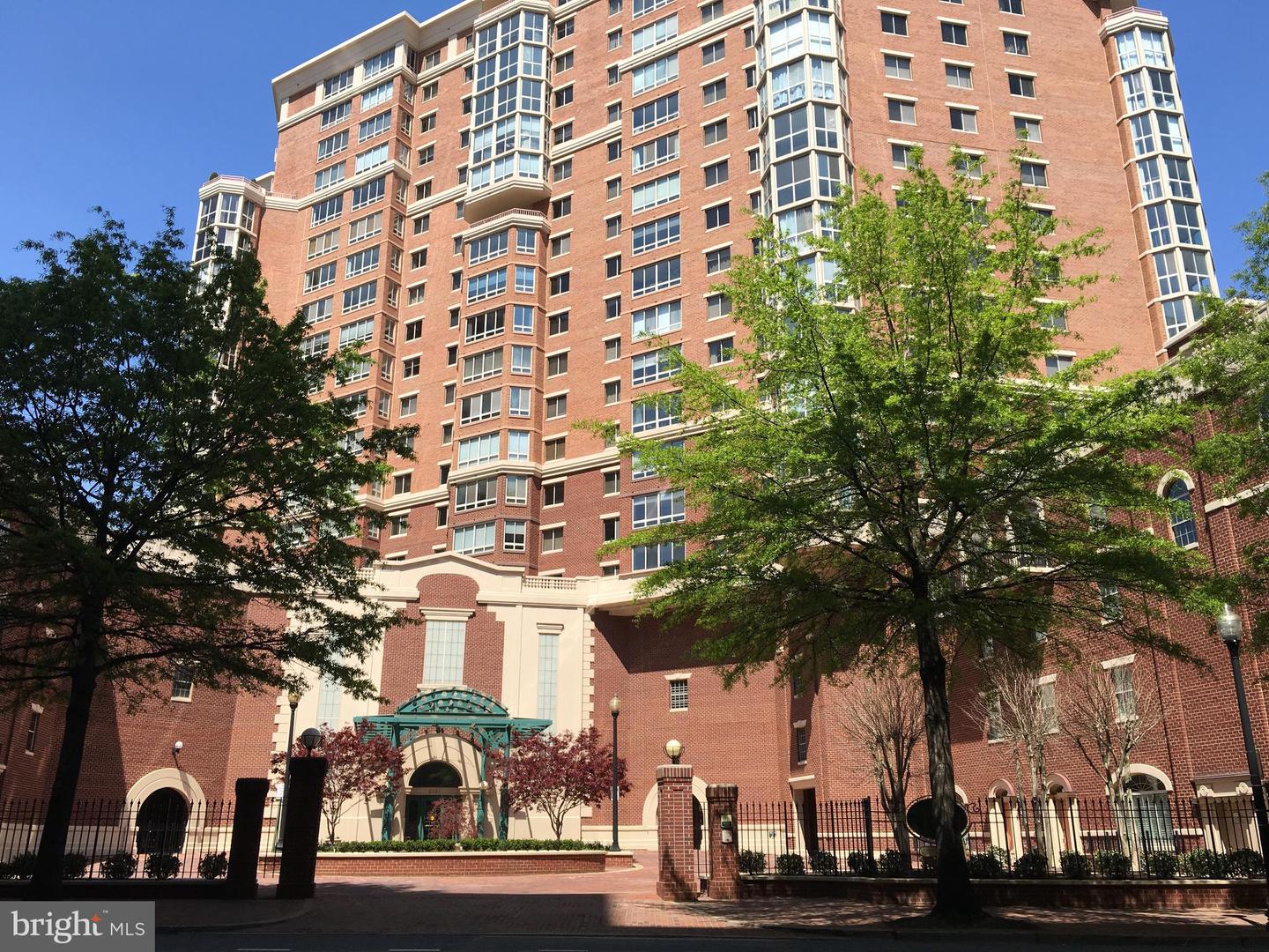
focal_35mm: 29
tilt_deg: +18.9
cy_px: 476
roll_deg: -0.9
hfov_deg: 61.7
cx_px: 634
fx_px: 1063
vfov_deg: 48.2
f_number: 2.2
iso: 25
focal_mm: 4.15
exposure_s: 1/1202
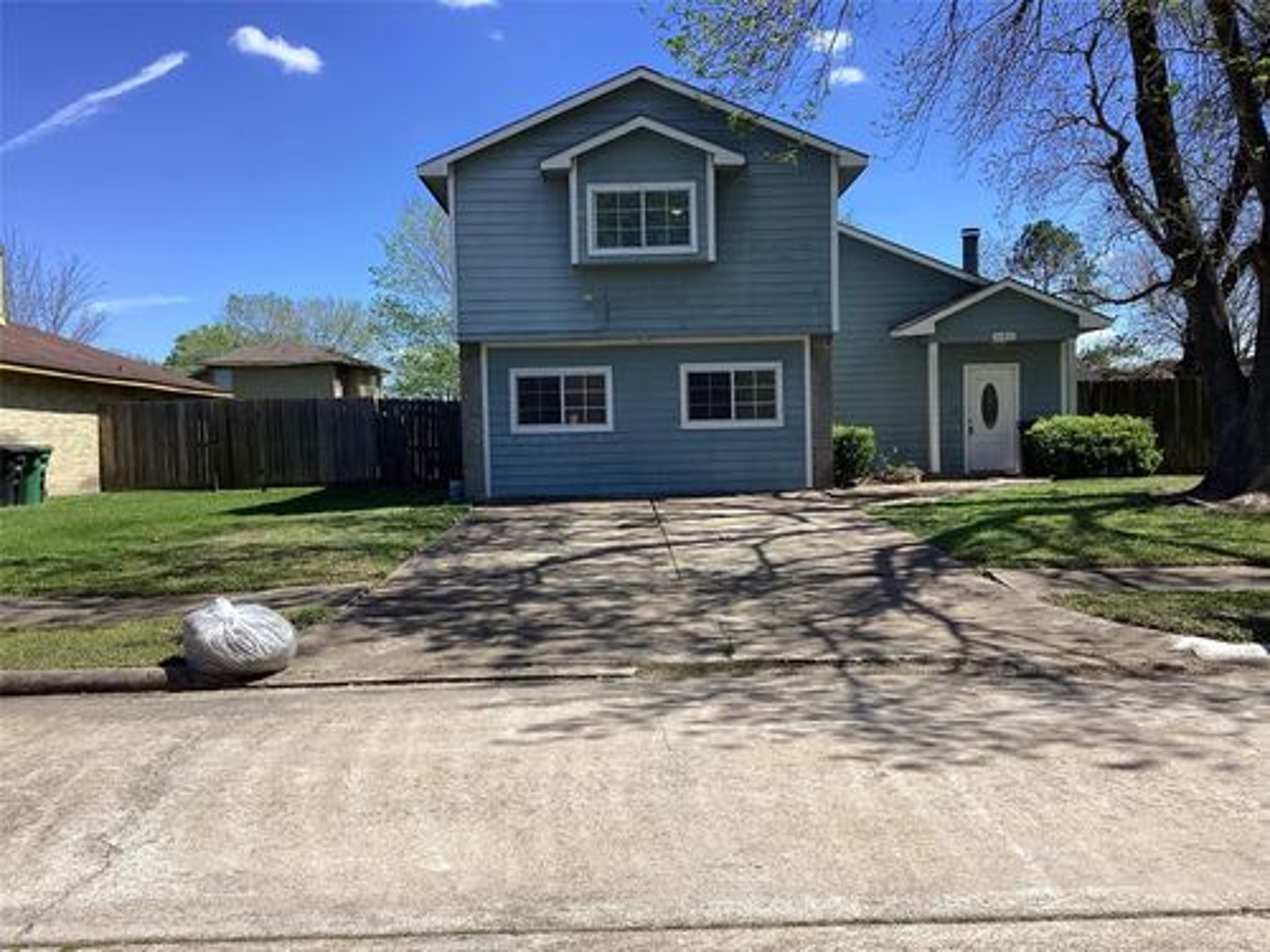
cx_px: 635
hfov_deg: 58.4
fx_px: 1137
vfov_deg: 45.4
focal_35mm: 31
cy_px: 476
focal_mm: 3.3
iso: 25
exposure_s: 1/1181
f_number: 2.4
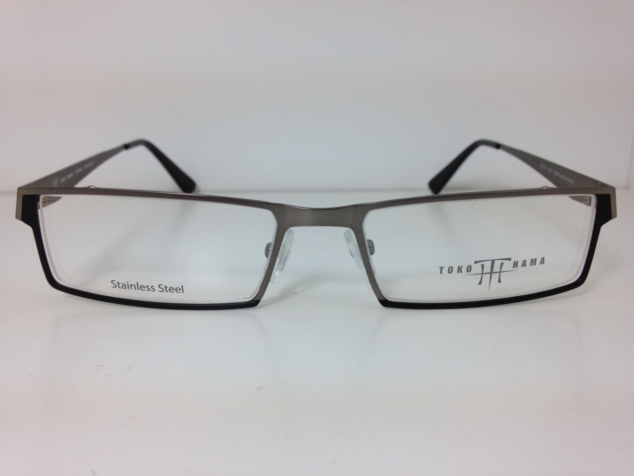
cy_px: 238
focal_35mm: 33
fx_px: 604
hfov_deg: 55.4
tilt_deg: -15.1
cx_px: 317
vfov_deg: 42.9
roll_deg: +0.2
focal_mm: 4.12
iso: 50
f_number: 2.4
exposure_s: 1/149
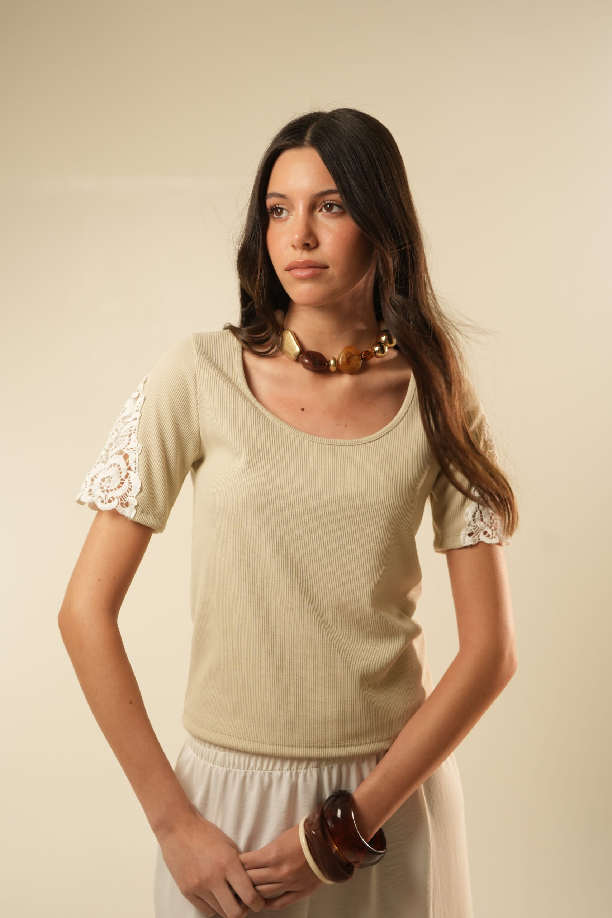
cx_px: 306
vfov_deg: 39.6
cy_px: 459
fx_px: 1275
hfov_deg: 27.0
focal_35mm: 50
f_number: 3.5
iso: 500
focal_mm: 50
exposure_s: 1/125
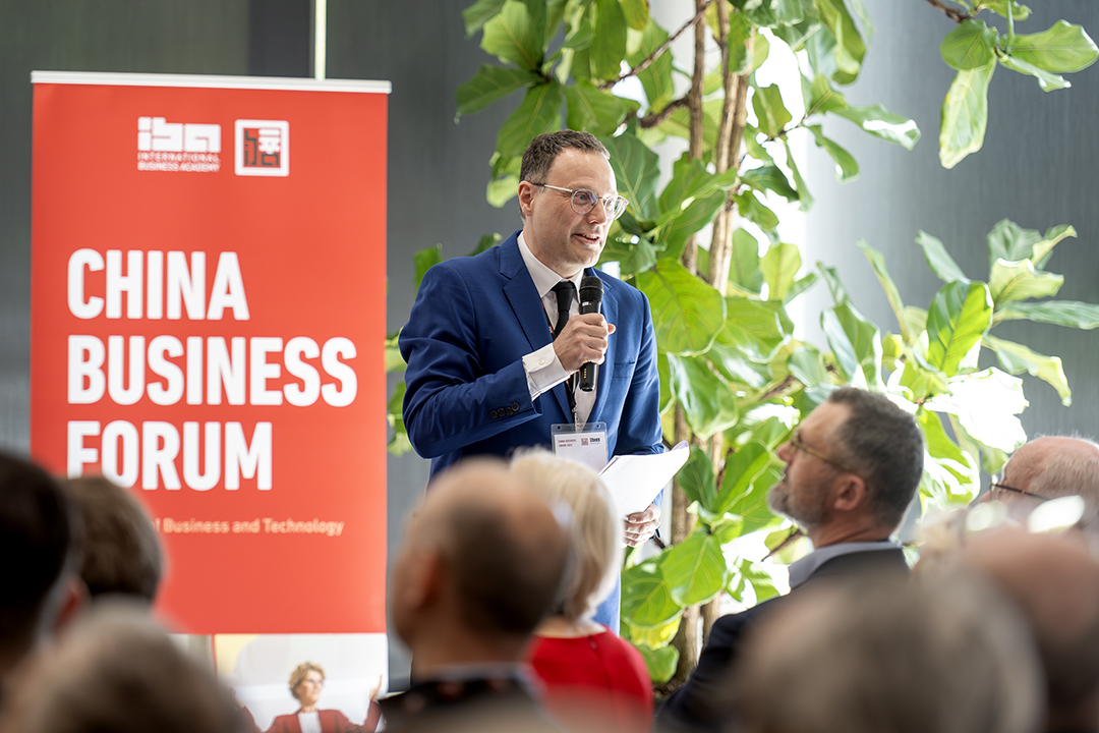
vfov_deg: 8.9
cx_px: 550
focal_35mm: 155
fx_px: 4731
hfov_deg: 13.2
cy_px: 366
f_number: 2.8
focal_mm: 155
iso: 1000
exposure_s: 1/250
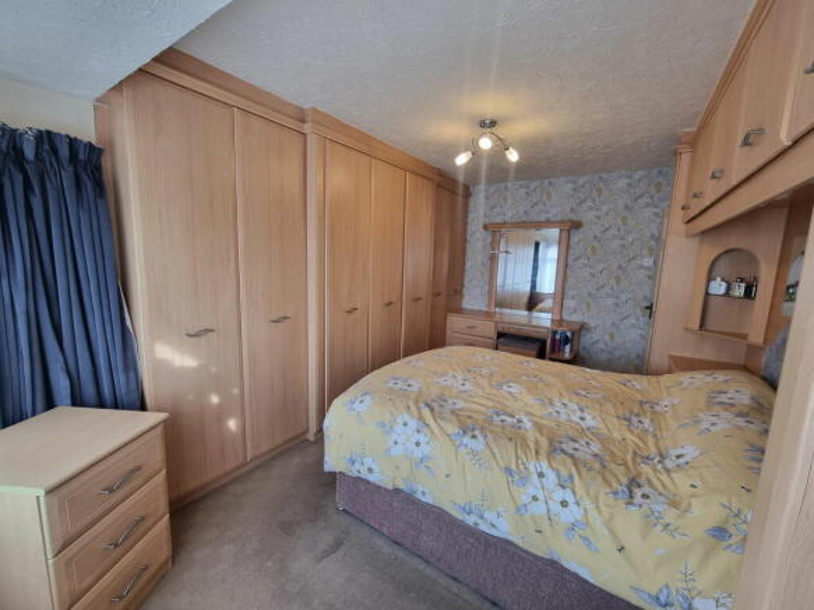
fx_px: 306
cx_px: 407
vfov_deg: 89.9
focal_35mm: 13
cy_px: 305
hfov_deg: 106.2
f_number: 2.2
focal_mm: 2.2
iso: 80
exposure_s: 1/50
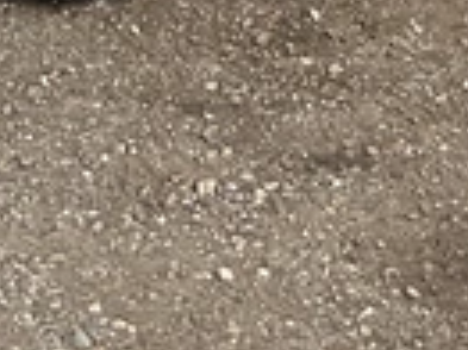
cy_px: -555
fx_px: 2242
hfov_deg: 11.7
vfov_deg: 8.1
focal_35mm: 166
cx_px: -82
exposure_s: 1/1195
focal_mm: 3
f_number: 1.8
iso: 25
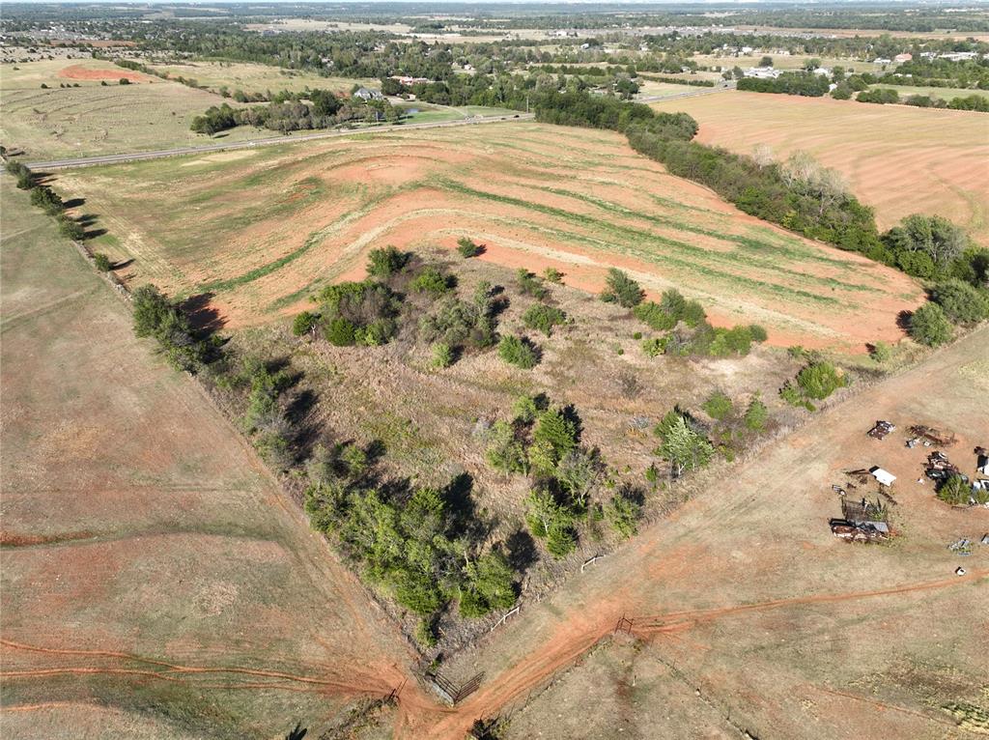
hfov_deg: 71.6
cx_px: 494
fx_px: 685
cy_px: 370
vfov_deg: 56.7
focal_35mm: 24
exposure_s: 1/1000
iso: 100
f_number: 2.8
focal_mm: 12.29
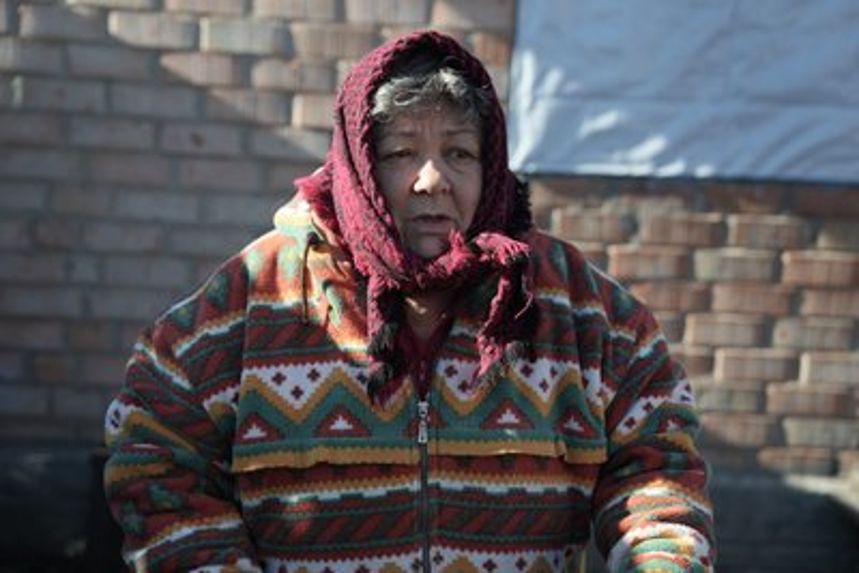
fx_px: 1146
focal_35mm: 48
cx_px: 430
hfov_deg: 41.1
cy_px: 286
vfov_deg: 28.1
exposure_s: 1/125
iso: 160
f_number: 2.8
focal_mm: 48
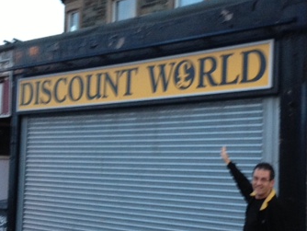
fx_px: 595
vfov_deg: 21.9
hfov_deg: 28.8
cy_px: 144
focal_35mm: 67
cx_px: 204
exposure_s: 1/20
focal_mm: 4.28
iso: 250
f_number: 2.4
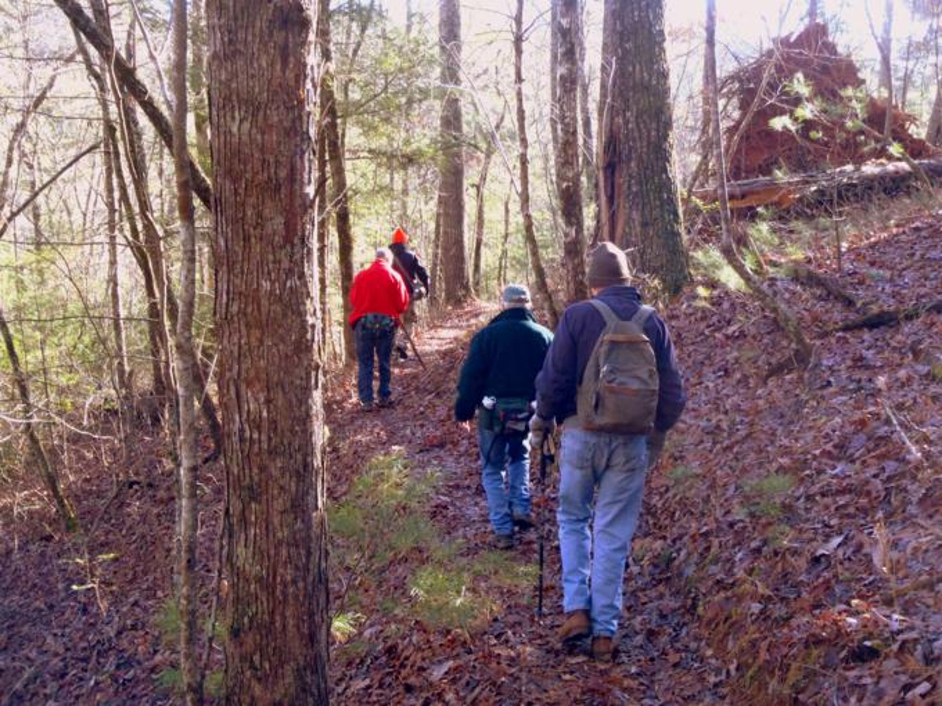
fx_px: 1252
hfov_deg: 41.2
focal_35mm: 46
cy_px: 353
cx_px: 471
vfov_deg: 31.5
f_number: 4.9
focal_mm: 8.25
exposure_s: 1/50
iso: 200
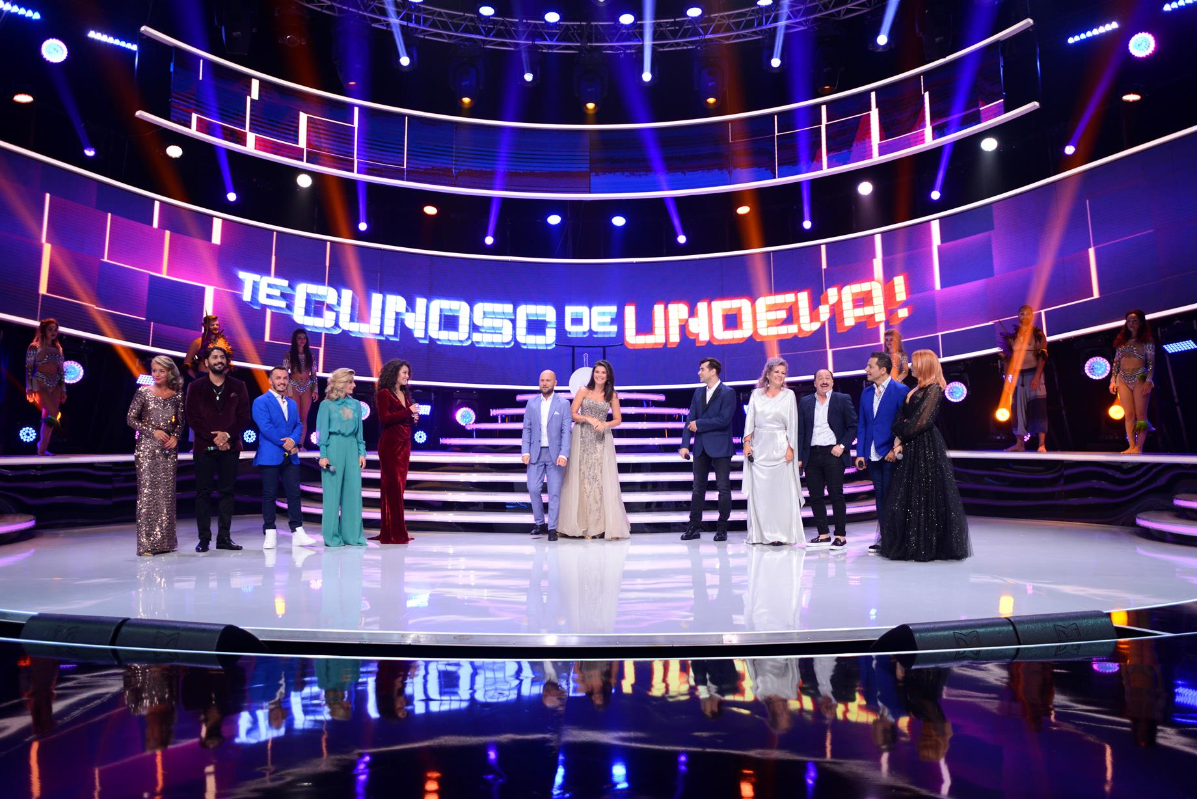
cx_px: 598
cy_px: 400
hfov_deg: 54.4
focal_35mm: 35
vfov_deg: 37.9
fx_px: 1164
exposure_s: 1/250
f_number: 2.8
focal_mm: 35
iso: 1000
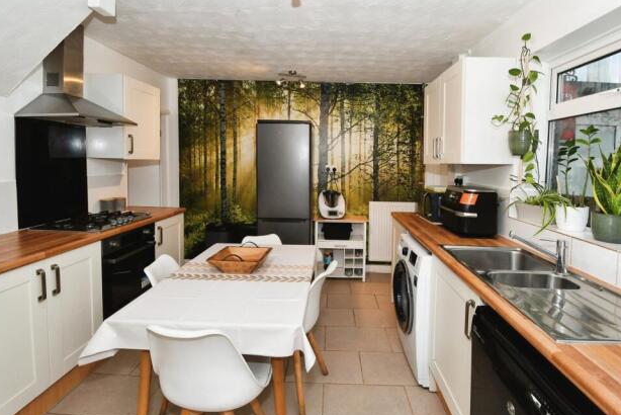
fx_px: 276
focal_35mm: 16
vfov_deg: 73.8
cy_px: 212
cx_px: 322
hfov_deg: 96.7
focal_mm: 10
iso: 800
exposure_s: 1/60
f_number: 7.1
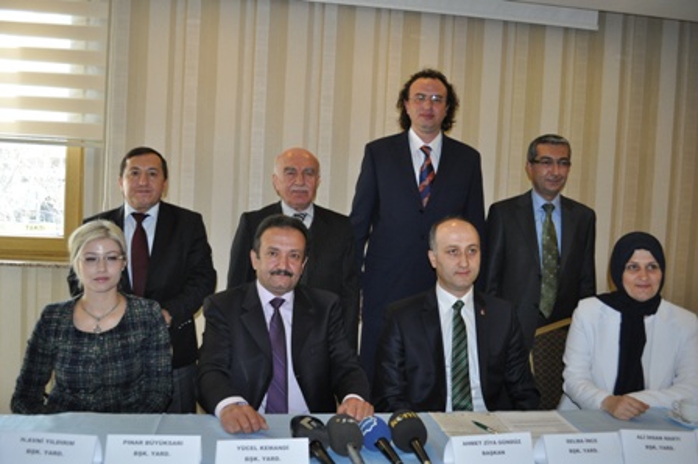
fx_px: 639
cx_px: 349
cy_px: 232
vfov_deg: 39.9
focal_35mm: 33
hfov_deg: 57.3
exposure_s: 1/60
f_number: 3.8
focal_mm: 22
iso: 800
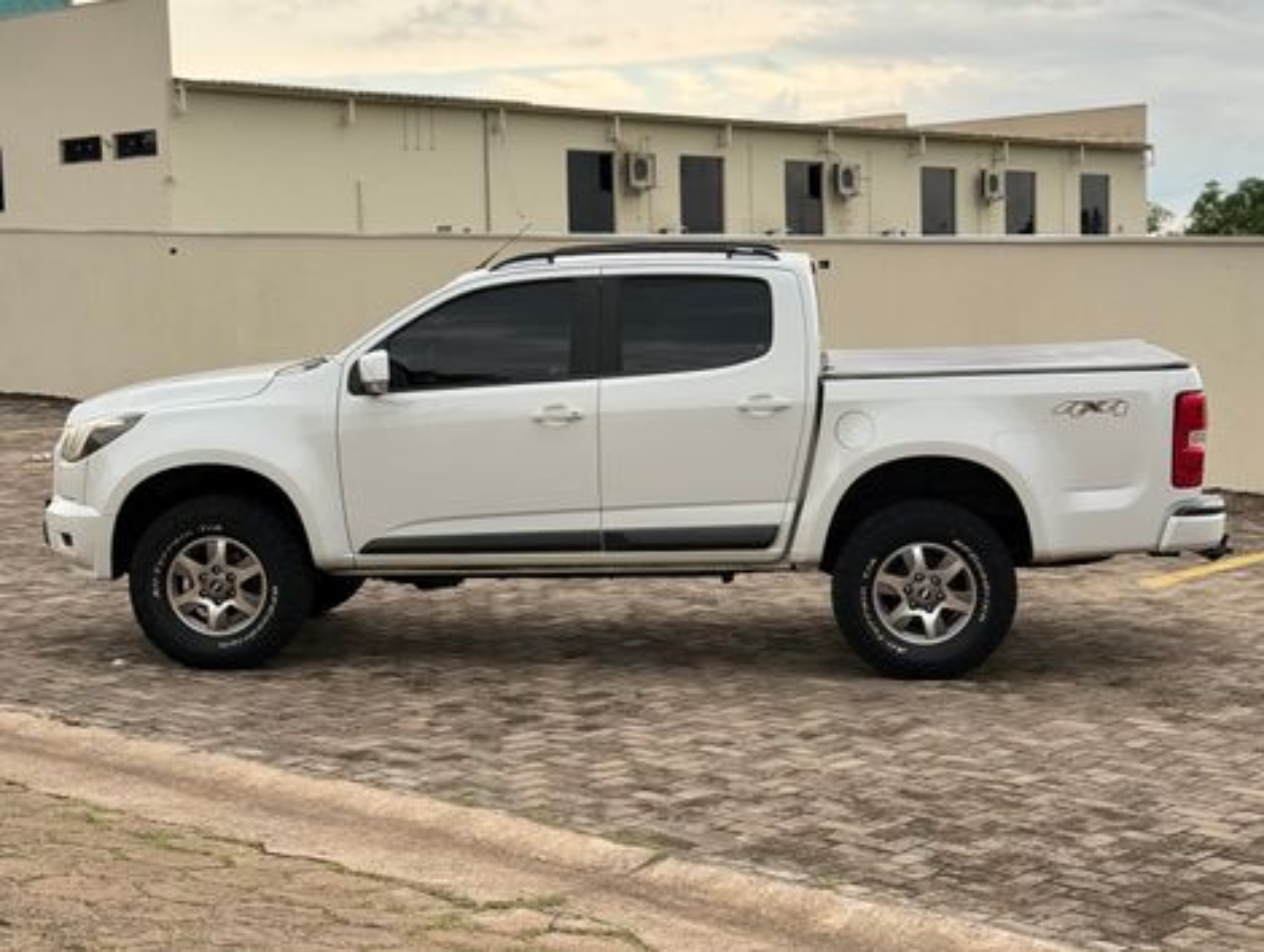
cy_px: 476
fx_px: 1755
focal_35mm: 48
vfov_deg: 30.3
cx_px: 632
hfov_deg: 39.6
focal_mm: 6.76
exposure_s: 1/493
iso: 100
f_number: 1.78
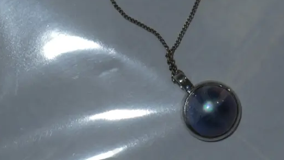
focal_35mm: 151
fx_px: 1137
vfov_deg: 8.0
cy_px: 107
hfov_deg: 14.2
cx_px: 195
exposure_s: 1/125
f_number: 5.5
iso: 200
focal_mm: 35
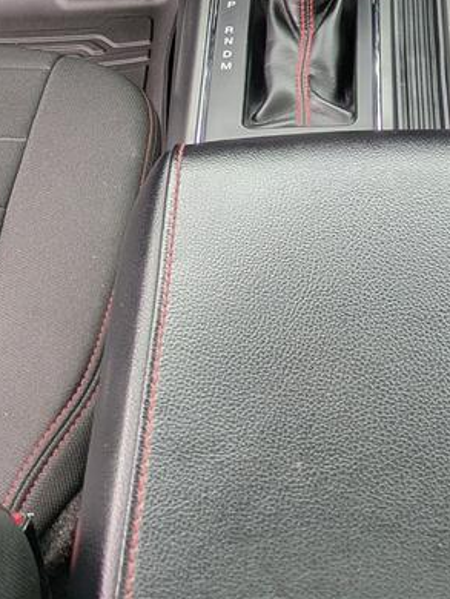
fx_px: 1420
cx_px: 383
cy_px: -134
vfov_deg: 21.9
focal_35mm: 82
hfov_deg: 17.8
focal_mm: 5.43
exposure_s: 1/100
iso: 51
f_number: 1.89
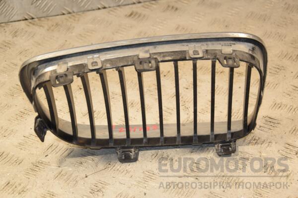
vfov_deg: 13.8
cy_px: 99
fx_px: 819
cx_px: 149
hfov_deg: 20.6
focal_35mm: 99
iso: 800
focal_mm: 66
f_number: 7.1
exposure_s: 1/200
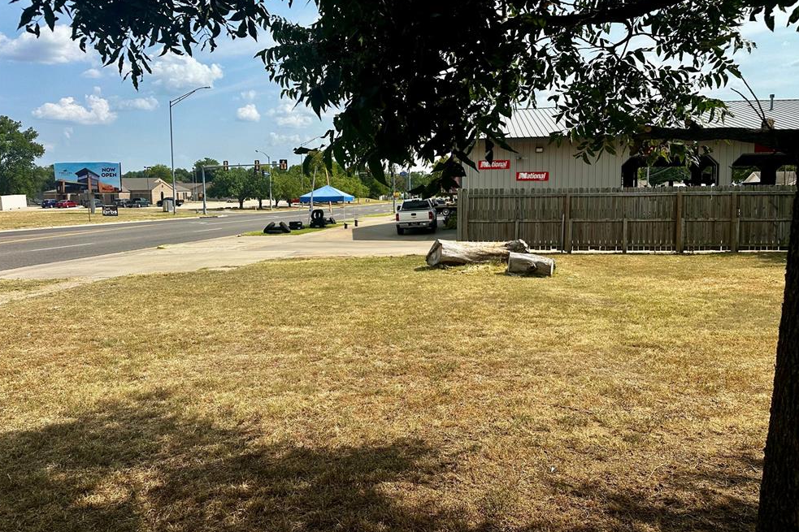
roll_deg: -0.1
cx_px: 404
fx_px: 577
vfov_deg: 49.4
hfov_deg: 69.4
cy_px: 237
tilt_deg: -0.3
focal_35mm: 26
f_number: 1.78
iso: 80
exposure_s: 1/4184
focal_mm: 6.86
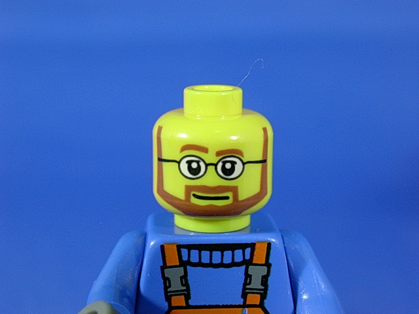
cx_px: 210
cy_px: 157
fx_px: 908
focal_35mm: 75
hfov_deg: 26.0
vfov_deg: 19.6
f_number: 3.8
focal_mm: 11.3
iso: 70
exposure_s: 1/9.2
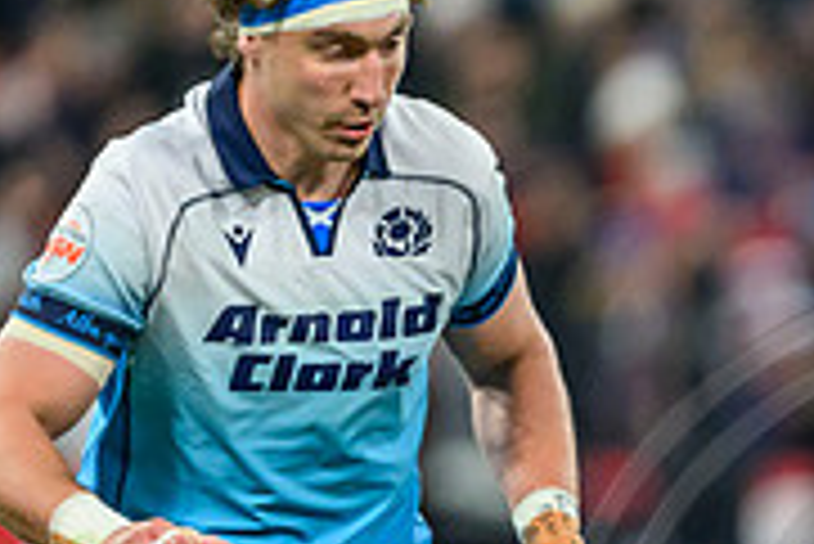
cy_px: 890
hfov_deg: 1.1
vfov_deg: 0.8
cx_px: 1550
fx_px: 41252
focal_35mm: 1823
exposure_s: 1/2500
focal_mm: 400
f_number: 2.8
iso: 3200
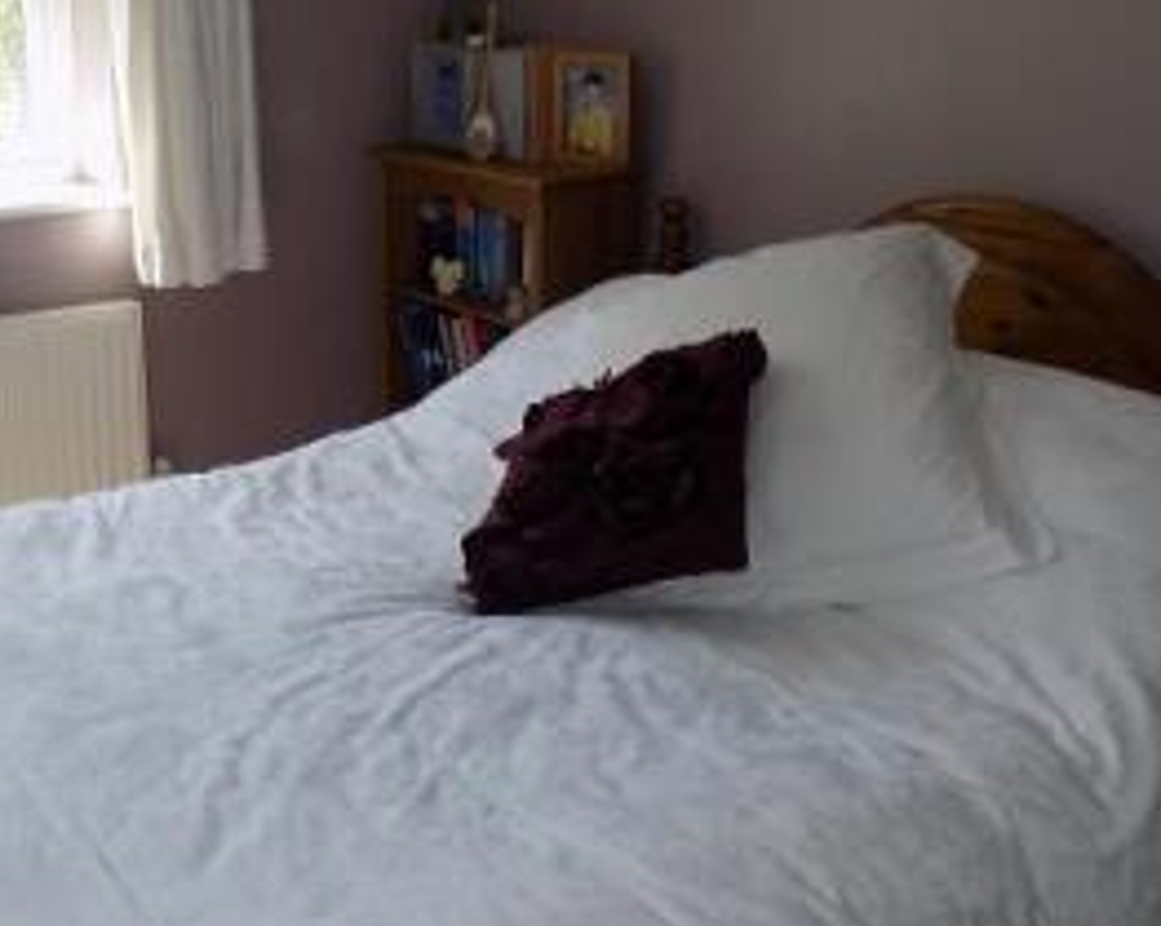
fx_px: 1716
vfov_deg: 30.2
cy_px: 397
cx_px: 255
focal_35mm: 50
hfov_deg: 36.3
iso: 80
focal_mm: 4
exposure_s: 1/60
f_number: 3.1
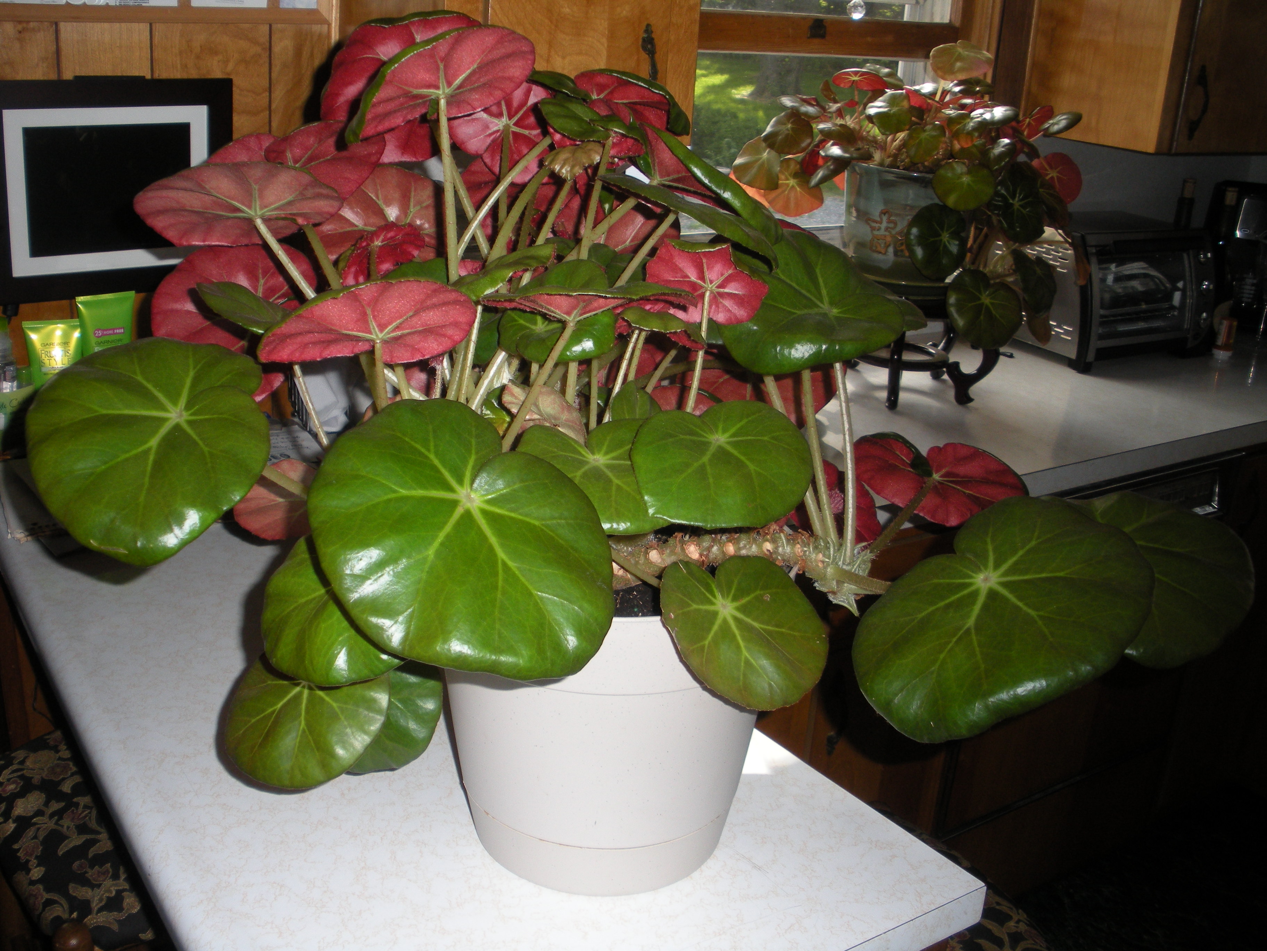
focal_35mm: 36
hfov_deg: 51.4
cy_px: 476
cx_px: 634
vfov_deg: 39.7
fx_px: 1318
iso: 93
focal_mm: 6.3
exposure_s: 1/60
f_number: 3.5
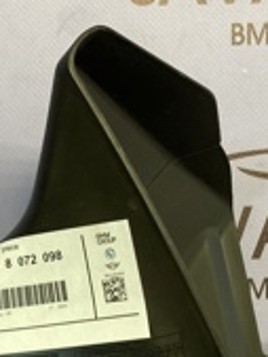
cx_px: -2
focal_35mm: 106
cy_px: 339
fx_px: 1093
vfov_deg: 18.2
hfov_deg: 13.8
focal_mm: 3.99
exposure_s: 1/61
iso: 80
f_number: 1.8
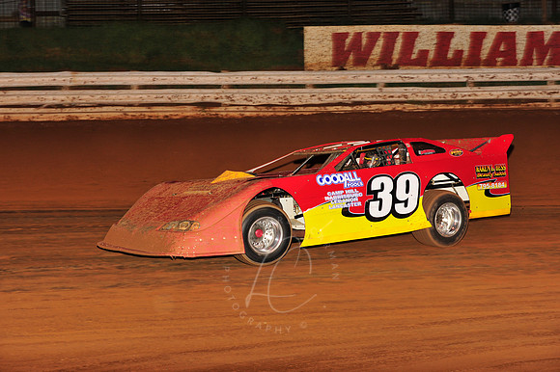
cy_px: 186
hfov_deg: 22.2
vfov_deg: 14.8
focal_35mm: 92
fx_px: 1430
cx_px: 280
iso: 800
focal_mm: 92
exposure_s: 1/320
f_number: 6.3
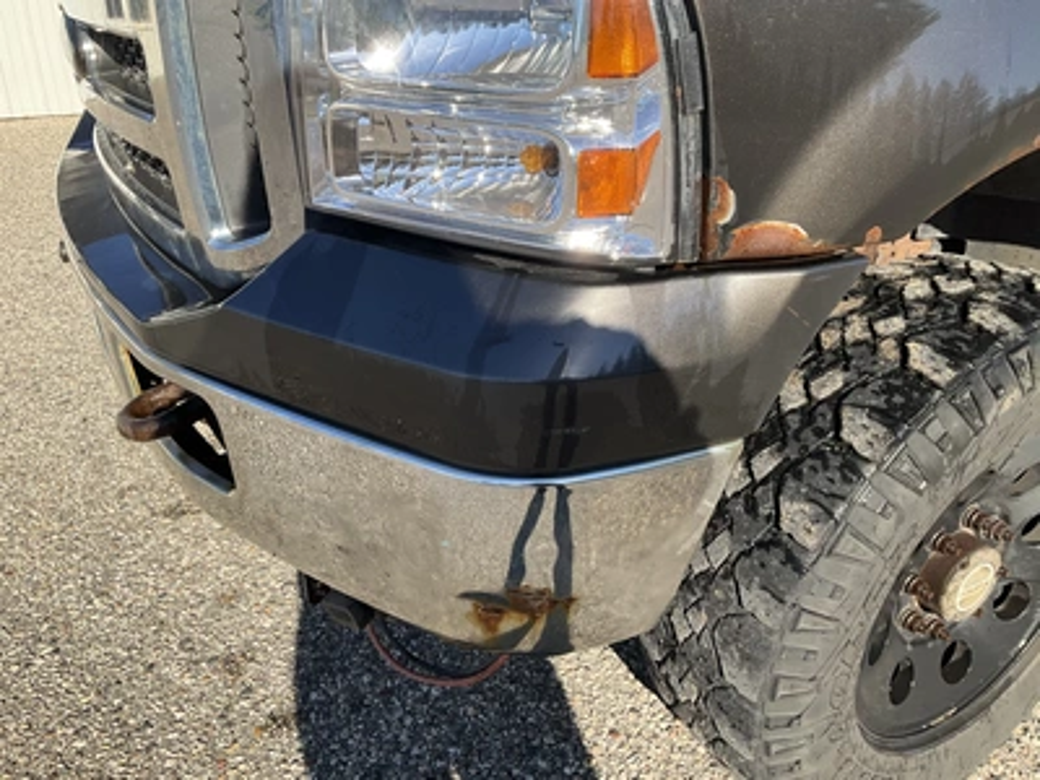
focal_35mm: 29
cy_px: 390
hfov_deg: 61.7
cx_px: 520
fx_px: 871
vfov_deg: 48.2
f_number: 1.8
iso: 25
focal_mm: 3
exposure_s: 1/792
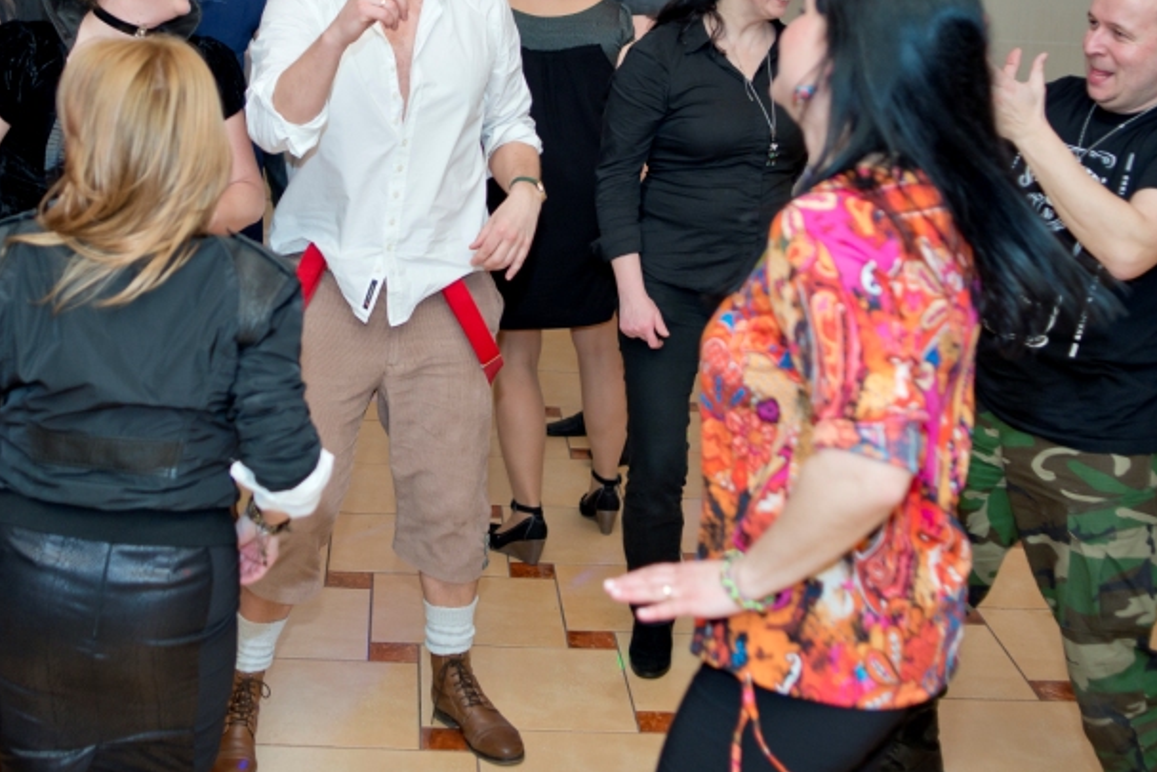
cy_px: 184
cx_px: 385
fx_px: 1897
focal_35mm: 59
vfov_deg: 22.8
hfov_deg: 33.6
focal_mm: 35
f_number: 2.8
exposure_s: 1/320
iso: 400
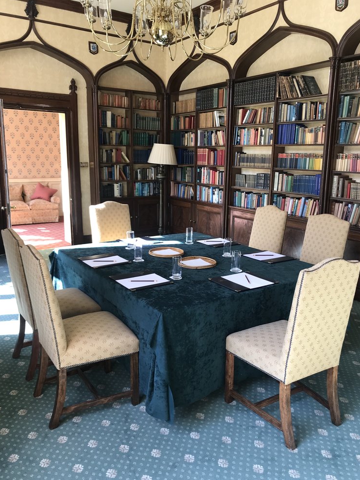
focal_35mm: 29
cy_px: 247
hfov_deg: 48.2
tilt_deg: -10.8
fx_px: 402
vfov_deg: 61.6
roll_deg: -1.8
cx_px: 183
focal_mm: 3.99
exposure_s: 1/50
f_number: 1.8
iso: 20
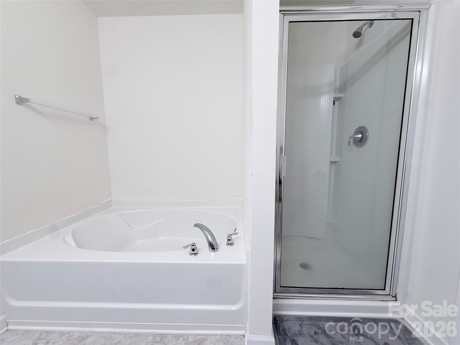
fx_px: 186
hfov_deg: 102.1
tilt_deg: -6.1
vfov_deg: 85.7
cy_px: 172
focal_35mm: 14
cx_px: 230
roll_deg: +0.8
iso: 250
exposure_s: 1/120
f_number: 2.2
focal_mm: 2.22
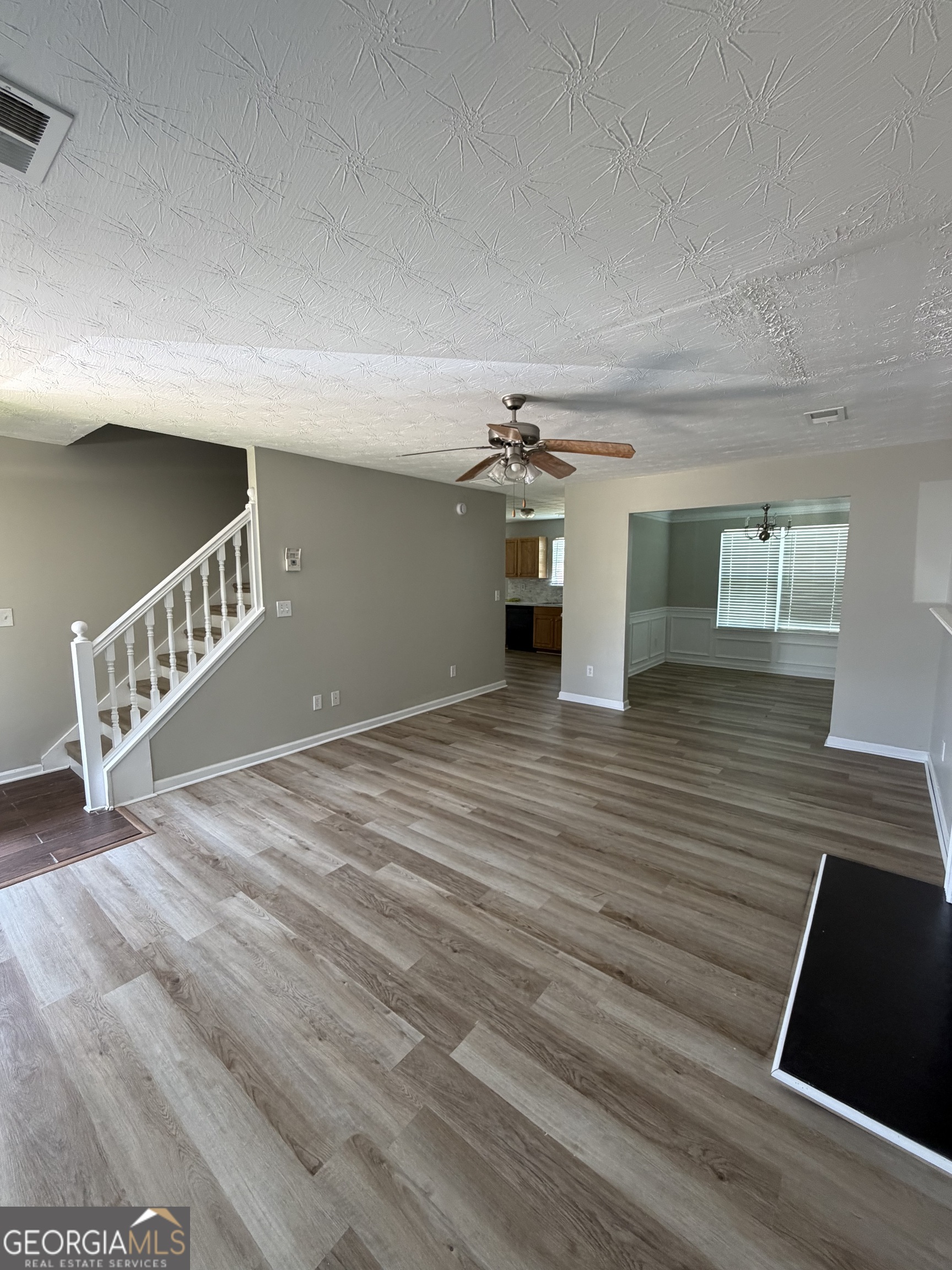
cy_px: 635
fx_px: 513
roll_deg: -0.2
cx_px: 476
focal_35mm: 14
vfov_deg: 102.1
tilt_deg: -7.0
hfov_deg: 85.7
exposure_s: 1/90
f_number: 2.2
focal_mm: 2.22
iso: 320
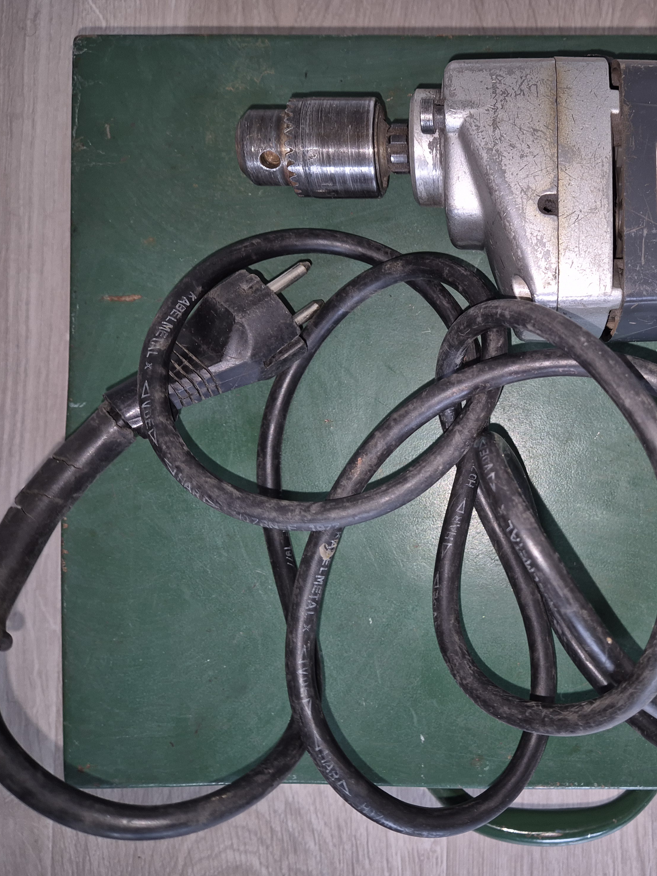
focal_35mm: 31
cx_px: 501
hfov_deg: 43.8
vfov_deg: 58.4
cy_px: 437
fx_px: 784
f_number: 1.8
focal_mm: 5.4
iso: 125
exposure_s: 1/19
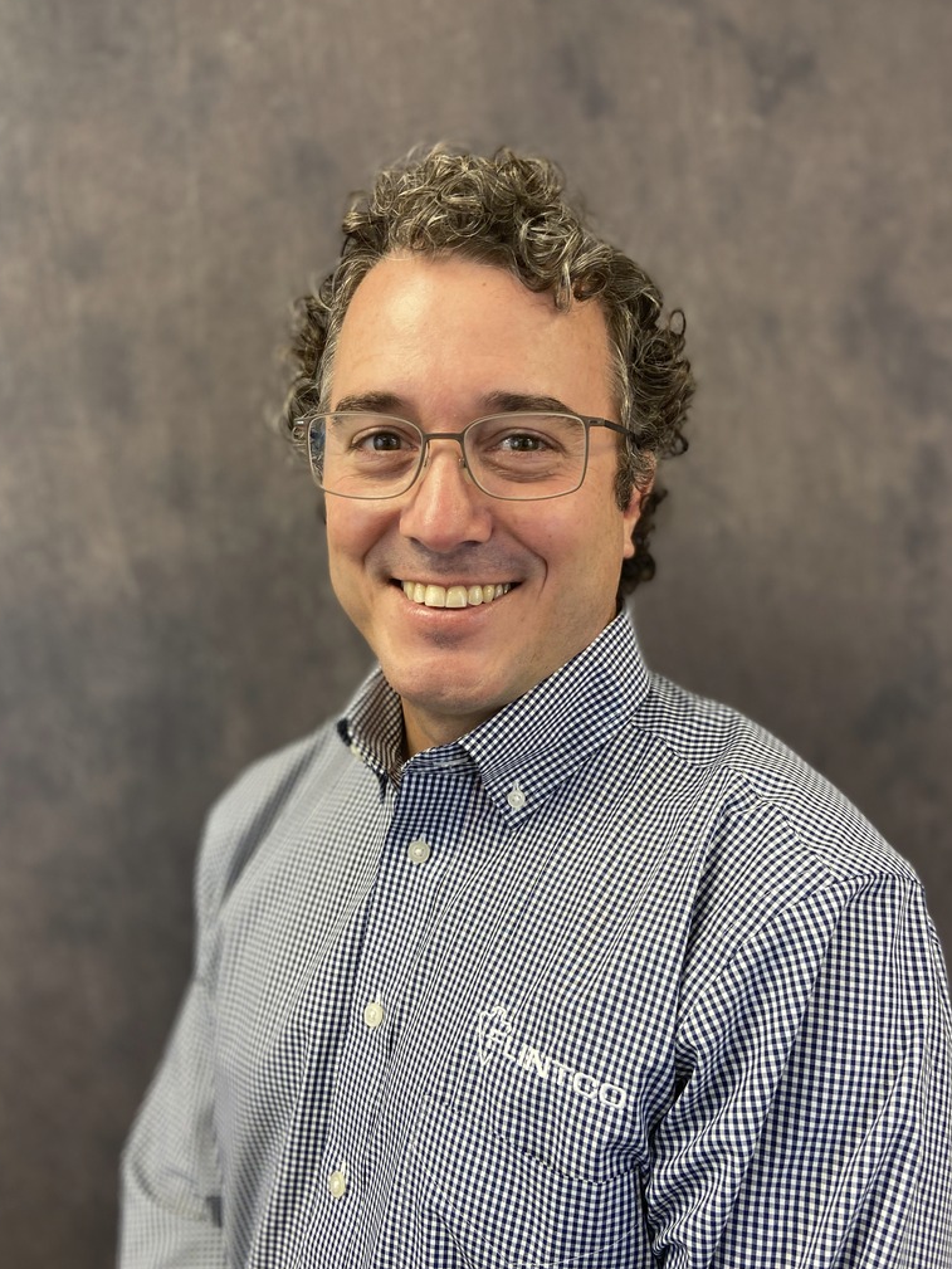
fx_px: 1063
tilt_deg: -8.6
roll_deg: +2.0
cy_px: 670
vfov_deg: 61.6
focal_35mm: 29
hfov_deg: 48.2
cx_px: 492
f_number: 1.8
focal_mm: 4.25
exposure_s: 1/60
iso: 160
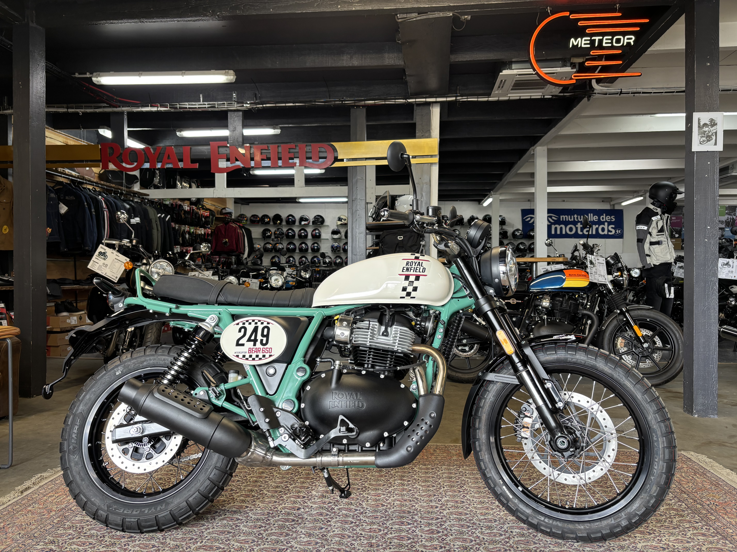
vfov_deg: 53.1
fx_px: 554
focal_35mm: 26
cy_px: 276
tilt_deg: -0.7
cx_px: 368
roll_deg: -0.4
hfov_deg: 67.3
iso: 80
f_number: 1.6
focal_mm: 5.96
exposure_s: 1/50
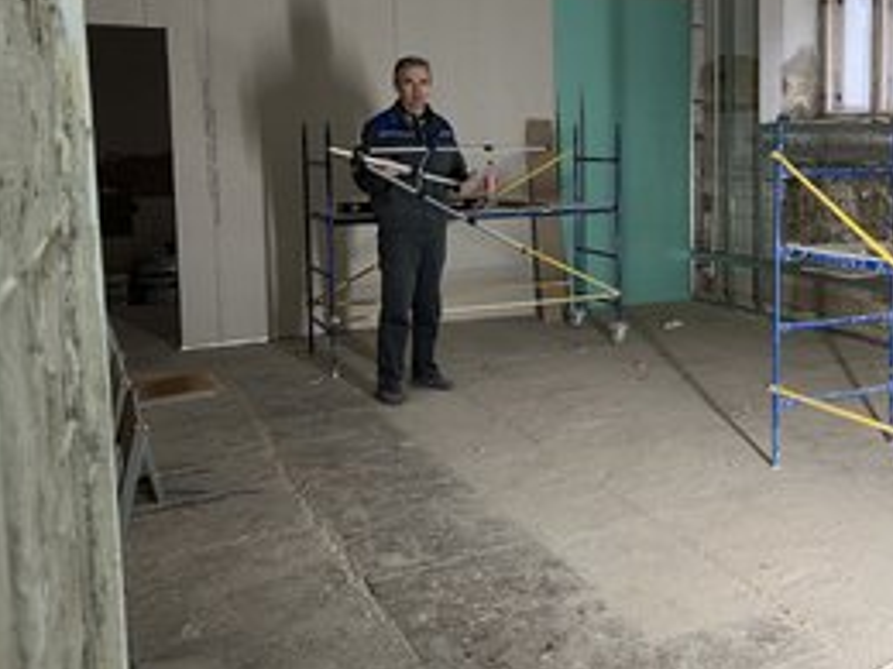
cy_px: 213
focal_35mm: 40
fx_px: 1032
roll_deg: +0.4
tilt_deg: -3.5
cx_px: 677
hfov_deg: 45.1
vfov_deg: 35.5
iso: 125
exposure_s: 1/50
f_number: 1.5
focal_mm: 5.7
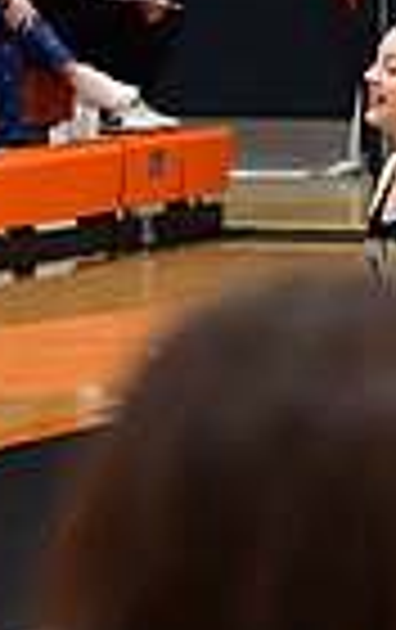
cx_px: 1238
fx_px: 7825
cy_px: 52
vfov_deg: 4.6
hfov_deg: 2.8
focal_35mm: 455
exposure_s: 1/500
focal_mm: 72
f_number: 4
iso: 4000
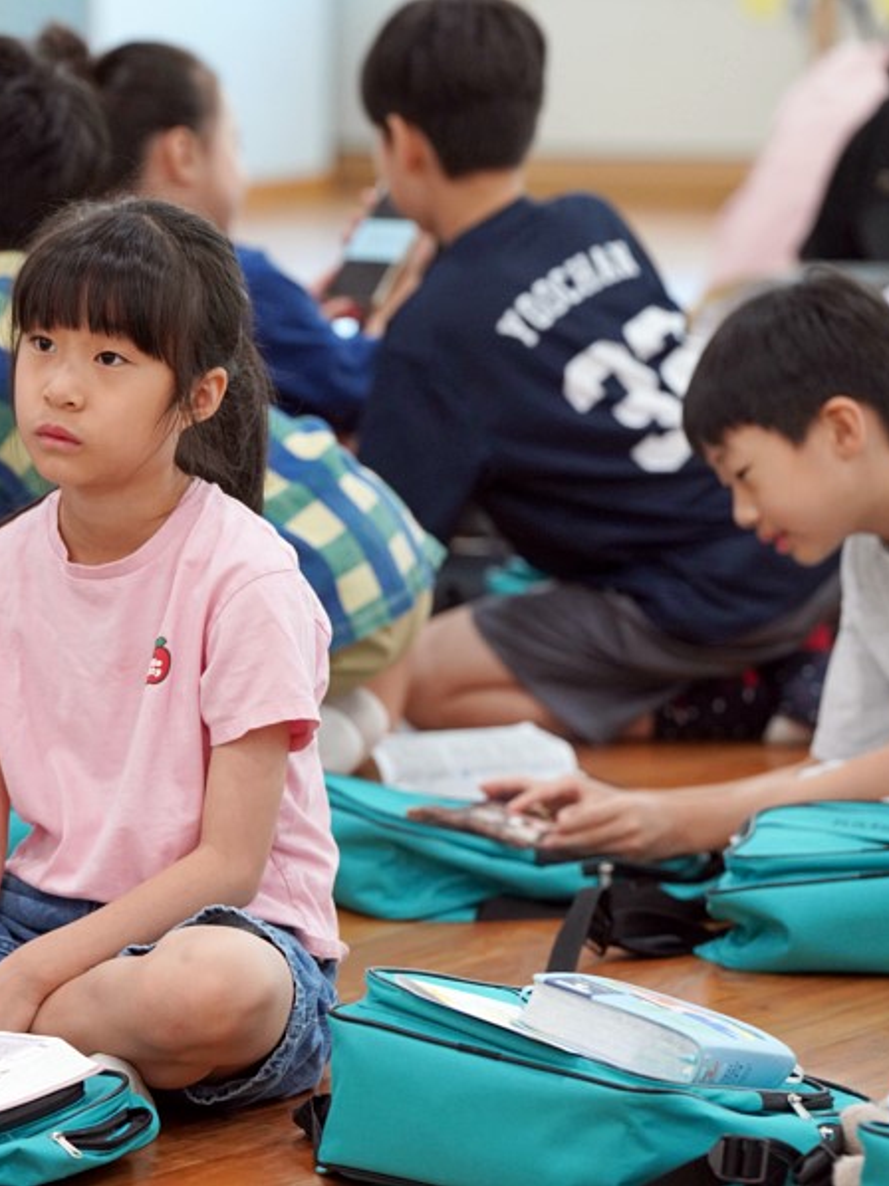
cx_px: 93
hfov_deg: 7.2
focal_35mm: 207
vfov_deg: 9.6
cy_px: 593
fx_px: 7093
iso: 2000
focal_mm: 143
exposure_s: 1/160
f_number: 4
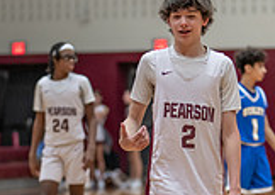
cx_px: 189
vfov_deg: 6.1
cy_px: 198
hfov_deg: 8.6
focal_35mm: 235
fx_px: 1832
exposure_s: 1/400
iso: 320
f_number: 1.2
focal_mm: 50
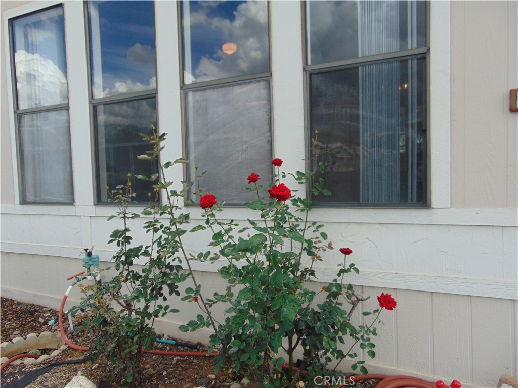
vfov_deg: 54.9
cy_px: 194
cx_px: 259
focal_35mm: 25
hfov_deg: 69.4
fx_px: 374
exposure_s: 1/500
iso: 80
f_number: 3
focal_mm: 4.5
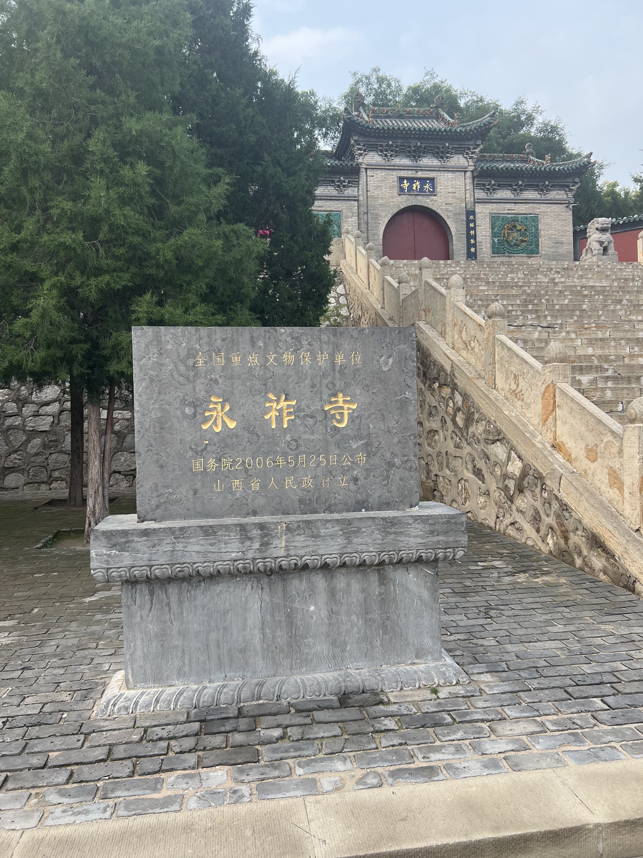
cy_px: 429
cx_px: 322
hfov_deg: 53.1
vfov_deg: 67.3
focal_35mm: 26
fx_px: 644
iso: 50
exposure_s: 1/769
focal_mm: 5.7
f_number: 1.5
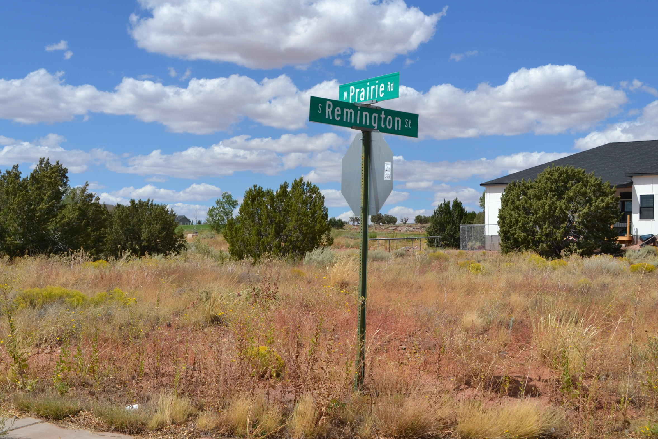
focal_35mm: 46
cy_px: 195
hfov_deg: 42.7
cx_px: 312
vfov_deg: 29.2
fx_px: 841
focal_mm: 24
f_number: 9
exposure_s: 1/320
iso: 100
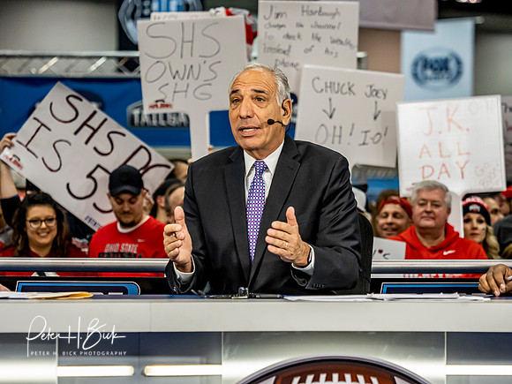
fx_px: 2781
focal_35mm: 188
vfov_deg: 7.9
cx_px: 256
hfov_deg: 10.5
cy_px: 192
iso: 1600
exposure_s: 1/800
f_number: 2.8
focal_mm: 90
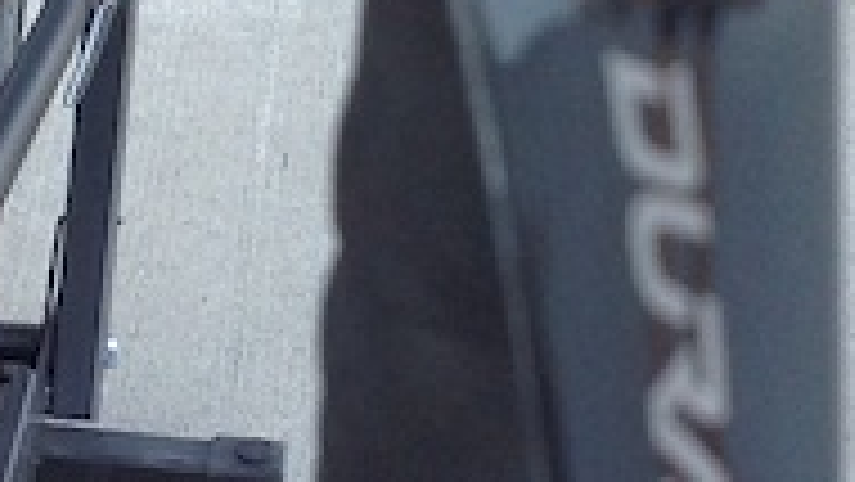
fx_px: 3628
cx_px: 292
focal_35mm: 160
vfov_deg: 7.6
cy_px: 275
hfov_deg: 13.4
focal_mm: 4.28
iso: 80
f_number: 2.4
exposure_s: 1/120
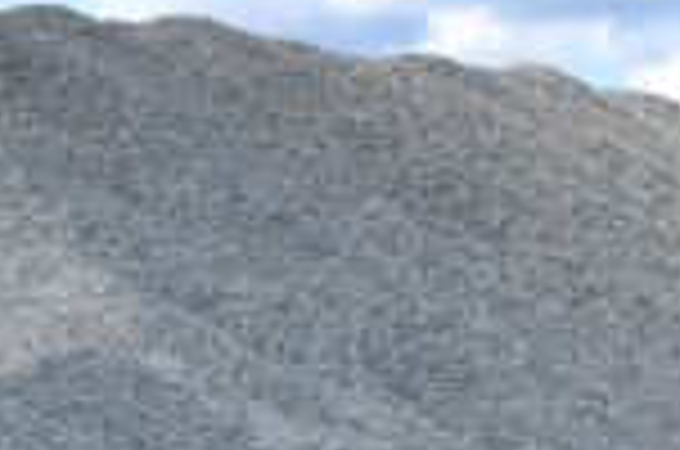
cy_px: 711
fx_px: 4995
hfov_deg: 7.6
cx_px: -509
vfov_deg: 5.1
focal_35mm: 265
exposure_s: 1/250
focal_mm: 26
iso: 100
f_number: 8
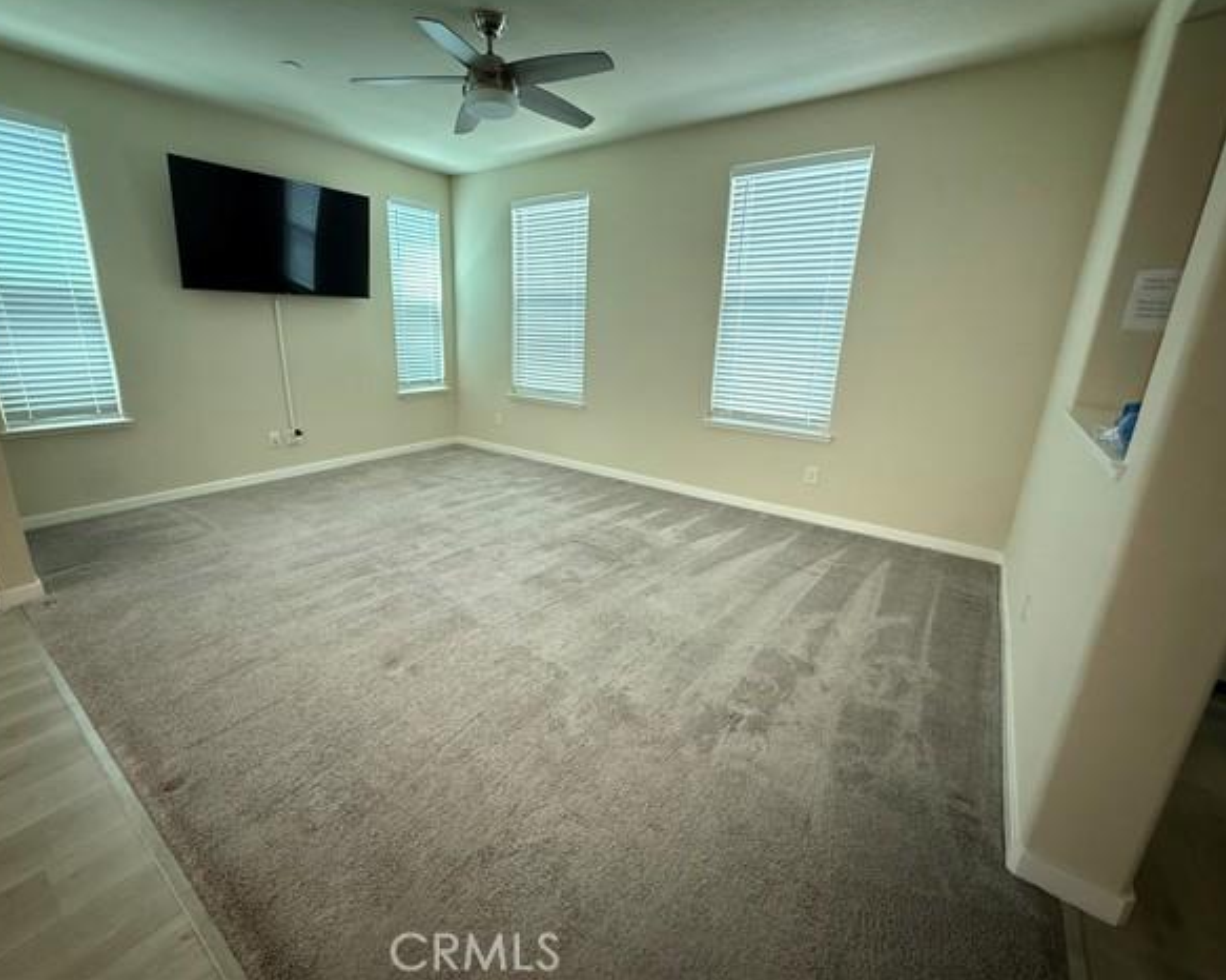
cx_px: 578
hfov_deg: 96.7
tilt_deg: -16.6
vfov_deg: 84.0
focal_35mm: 15
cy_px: 477
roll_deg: -1.7
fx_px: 544
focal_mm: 2.22
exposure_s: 1/60
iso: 800
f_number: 2.2
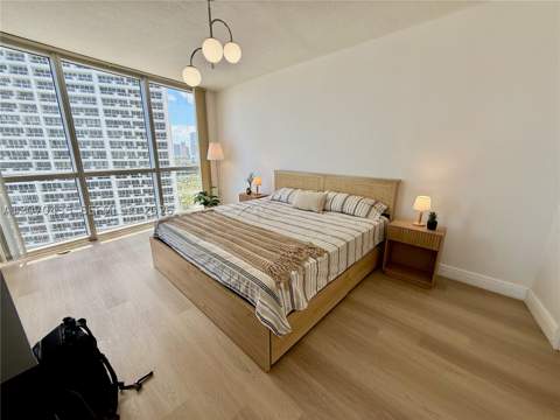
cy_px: 210
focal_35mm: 14
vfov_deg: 85.7
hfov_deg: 102.1
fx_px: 226
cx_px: 280
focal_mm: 2.22
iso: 64
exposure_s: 1/160
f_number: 2.2
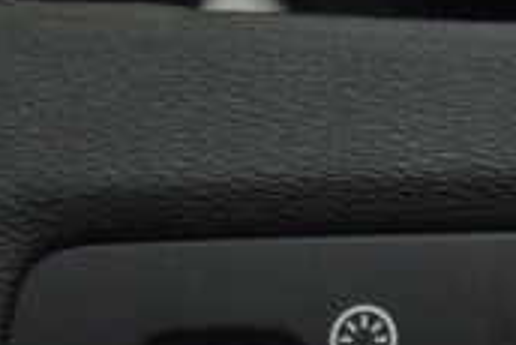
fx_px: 2795
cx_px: 663
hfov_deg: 10.3
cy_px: 500
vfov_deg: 7.0
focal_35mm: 195
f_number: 4.5
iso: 400
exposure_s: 1/40
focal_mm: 35
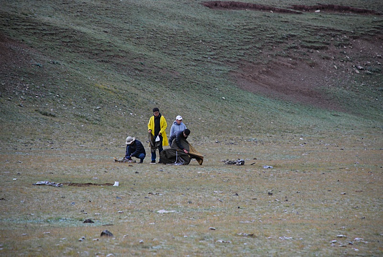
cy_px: 128
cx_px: 192
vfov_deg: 6.8
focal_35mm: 202
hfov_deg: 10.1
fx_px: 2158
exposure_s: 1/250
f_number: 5.6
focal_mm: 135
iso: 400
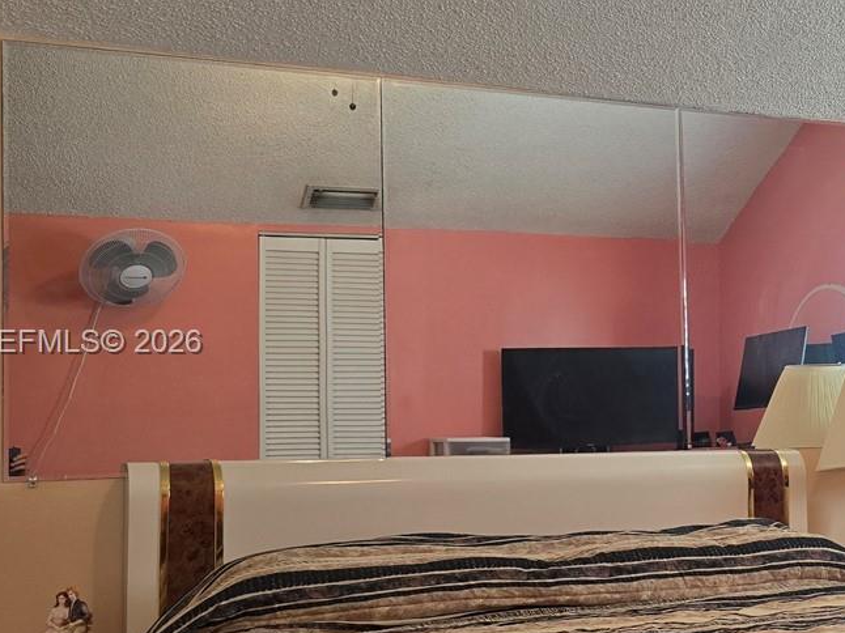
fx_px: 1391
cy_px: 344
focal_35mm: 57
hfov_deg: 31.3
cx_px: 841
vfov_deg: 25.6
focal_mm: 6.3
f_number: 1.7
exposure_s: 1/120
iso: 100
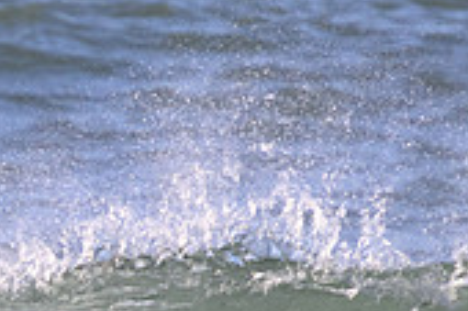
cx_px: -223
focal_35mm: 2737
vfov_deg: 0.5
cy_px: 464
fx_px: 35546
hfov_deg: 0.8
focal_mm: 800
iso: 2000
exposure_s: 1/2000
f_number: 11
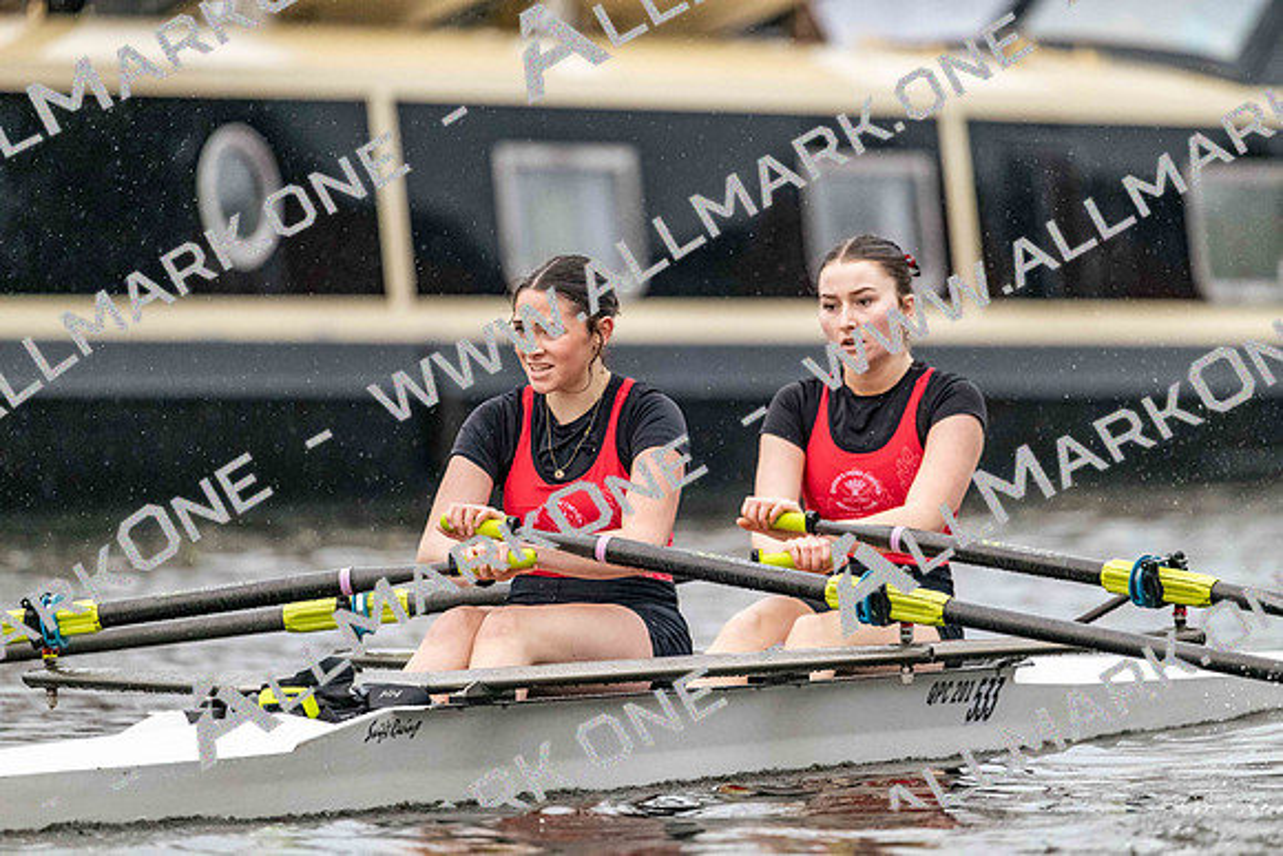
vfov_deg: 3.4
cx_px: 642
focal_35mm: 400
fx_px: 14258
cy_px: 428
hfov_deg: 5.2
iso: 7200
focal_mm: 400
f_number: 4.5
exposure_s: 1/2000
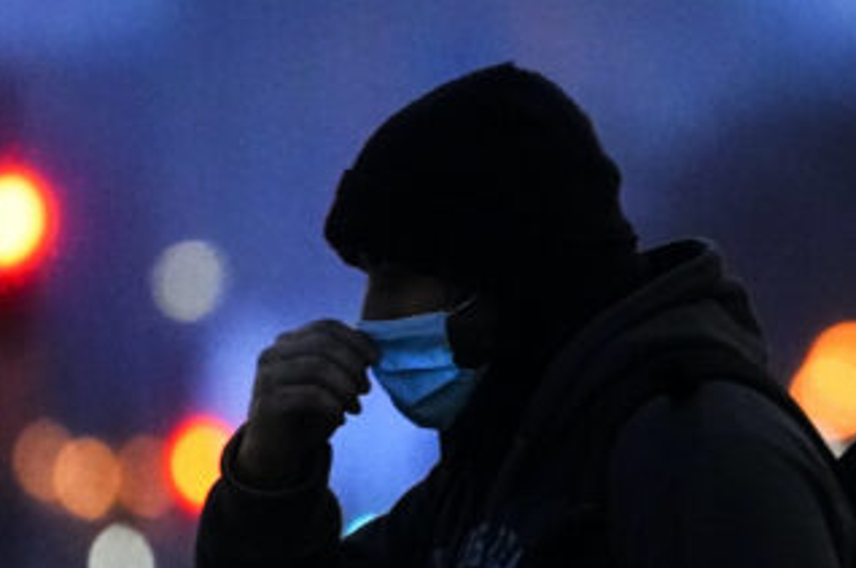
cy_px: 485
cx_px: 886
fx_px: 30626
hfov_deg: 1.6
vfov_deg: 1.1
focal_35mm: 1290
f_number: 5.6
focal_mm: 400
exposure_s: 1/400
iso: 8000
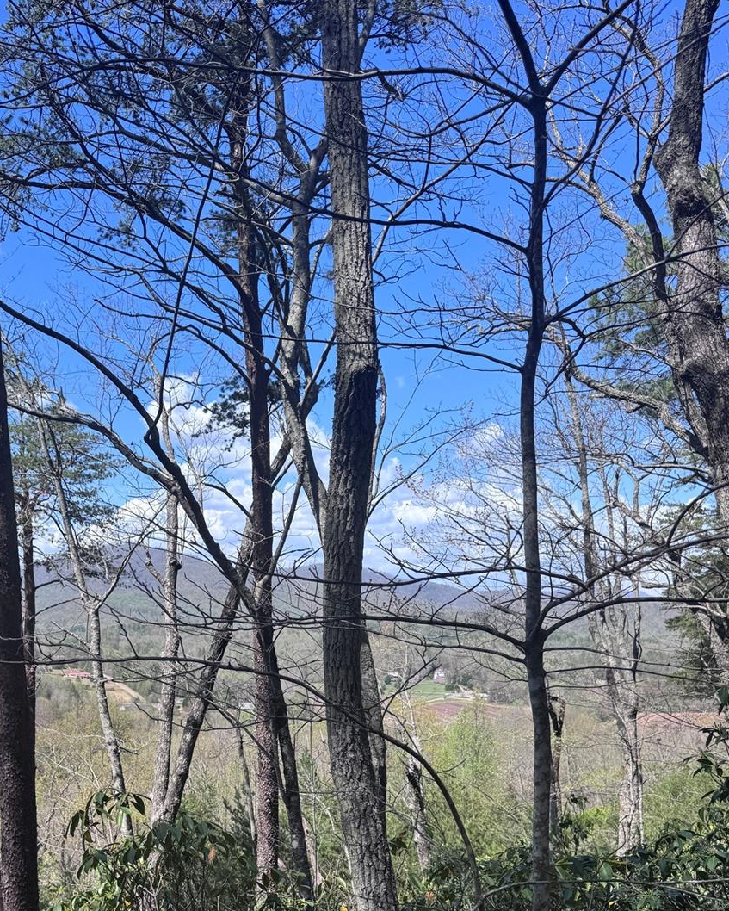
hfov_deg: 42.8
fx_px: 917
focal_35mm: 34
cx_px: 244
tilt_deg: -1.7
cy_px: 654
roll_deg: -0.2
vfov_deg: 51.1
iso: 80
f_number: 1.78
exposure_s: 1/2959
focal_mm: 6.76
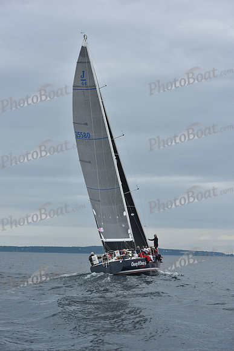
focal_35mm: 70
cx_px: 117
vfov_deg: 28.8
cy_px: 176
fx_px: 682
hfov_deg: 19.5
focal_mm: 70
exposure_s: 1/800
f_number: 7.1
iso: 250
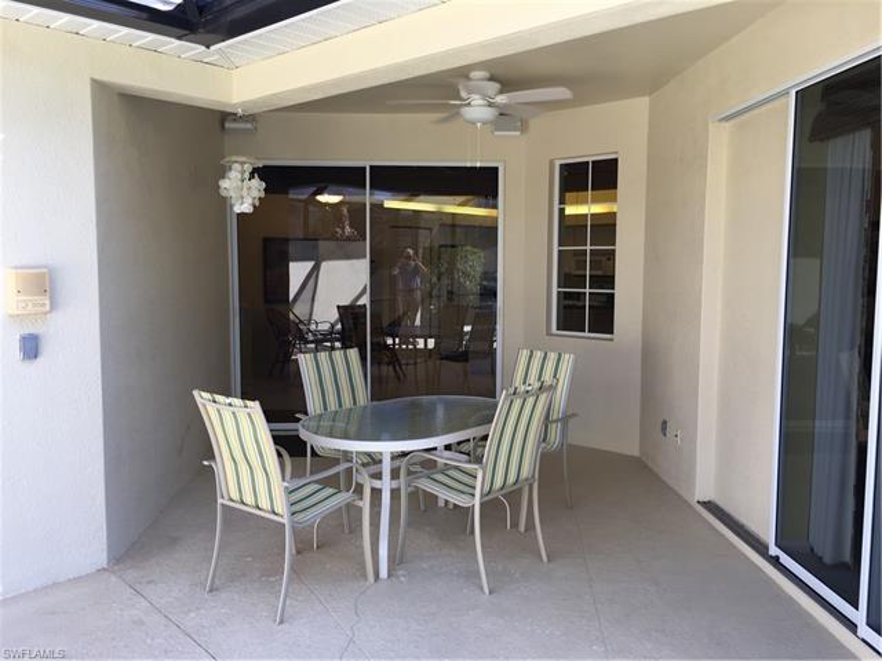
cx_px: 441
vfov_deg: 48.2
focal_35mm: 29
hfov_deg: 61.7
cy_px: 330
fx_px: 739
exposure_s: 1/60
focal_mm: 4.15
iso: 25
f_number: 2.2
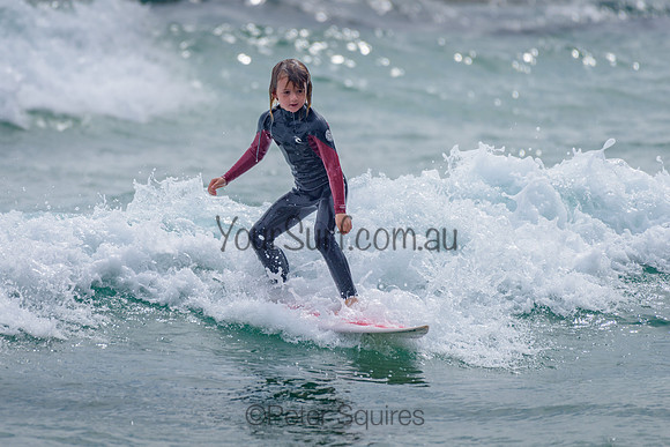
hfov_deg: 3.4
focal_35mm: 613
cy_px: 189
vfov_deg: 2.2
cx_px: 260
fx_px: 11403
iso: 125
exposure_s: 1/2000
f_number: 5.6
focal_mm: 500
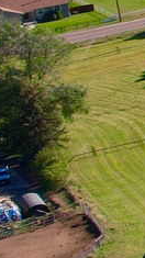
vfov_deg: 10.6
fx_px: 1375
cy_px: -28
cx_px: 951
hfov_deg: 4.3
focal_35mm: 201
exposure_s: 1/1000
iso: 110
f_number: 2.8
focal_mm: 8.38
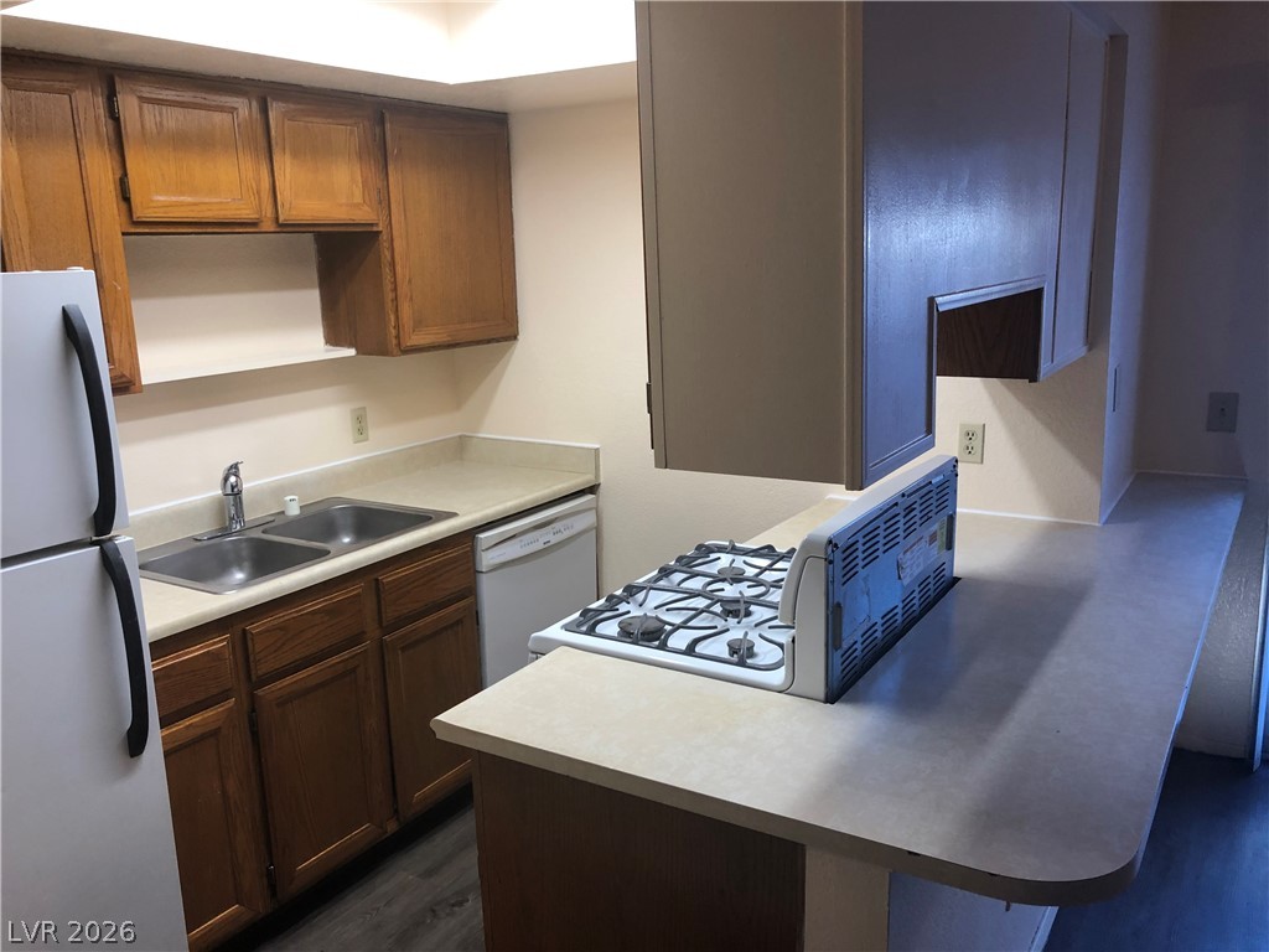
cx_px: 634
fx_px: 1026
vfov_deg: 49.7
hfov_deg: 63.4
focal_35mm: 28
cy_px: 476
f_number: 1.8
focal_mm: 3.99
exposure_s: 1/30
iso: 25
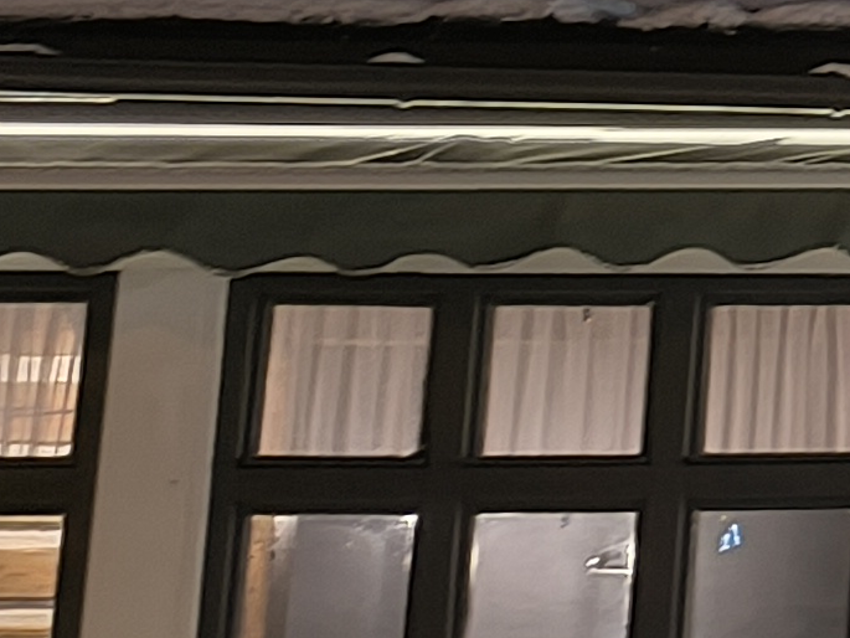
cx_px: 2327
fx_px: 3365
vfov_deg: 10.8
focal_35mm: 137
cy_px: 106
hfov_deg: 11.0
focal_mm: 6.14
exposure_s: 1/14.3
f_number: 1.65
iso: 1250
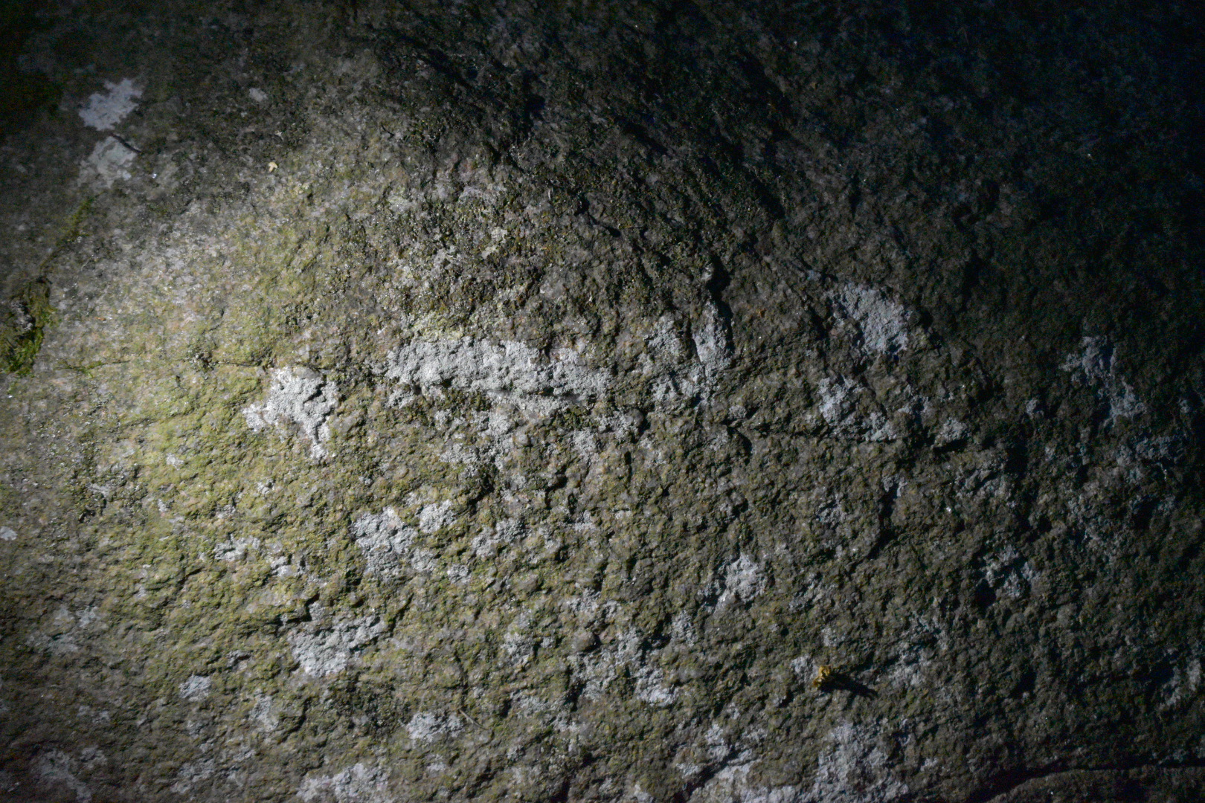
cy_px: 402
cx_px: 602
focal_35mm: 60
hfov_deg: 33.4
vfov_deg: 22.6
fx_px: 2008
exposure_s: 1/80
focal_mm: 40
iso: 8000
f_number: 2.8
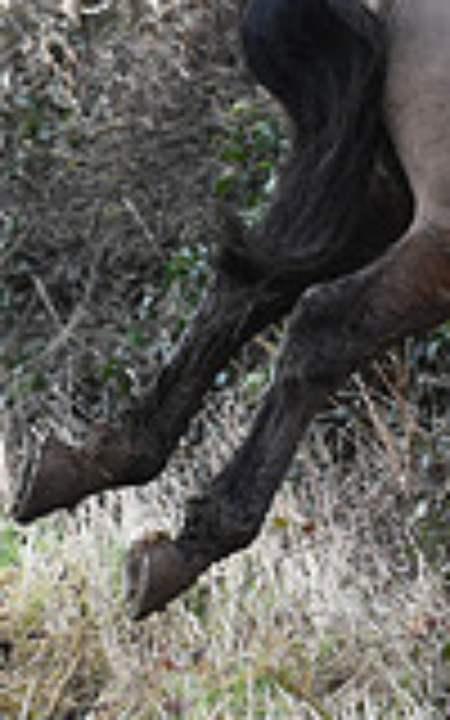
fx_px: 11616
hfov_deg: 2.2
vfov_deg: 3.5
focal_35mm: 592
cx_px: 1148
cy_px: 36
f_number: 5.6
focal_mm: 160
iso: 3200
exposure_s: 1/1250
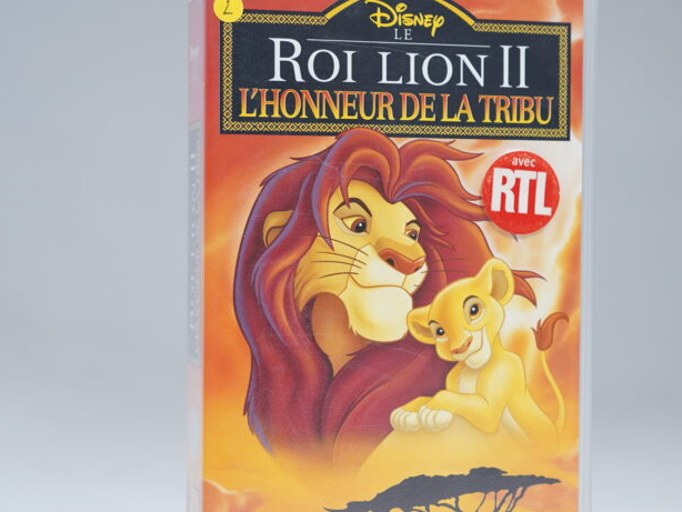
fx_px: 1518
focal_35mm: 77
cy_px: 299
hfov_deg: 25.3
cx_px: 388
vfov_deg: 19.1
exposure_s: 1/13
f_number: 4.5
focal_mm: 41
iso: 160
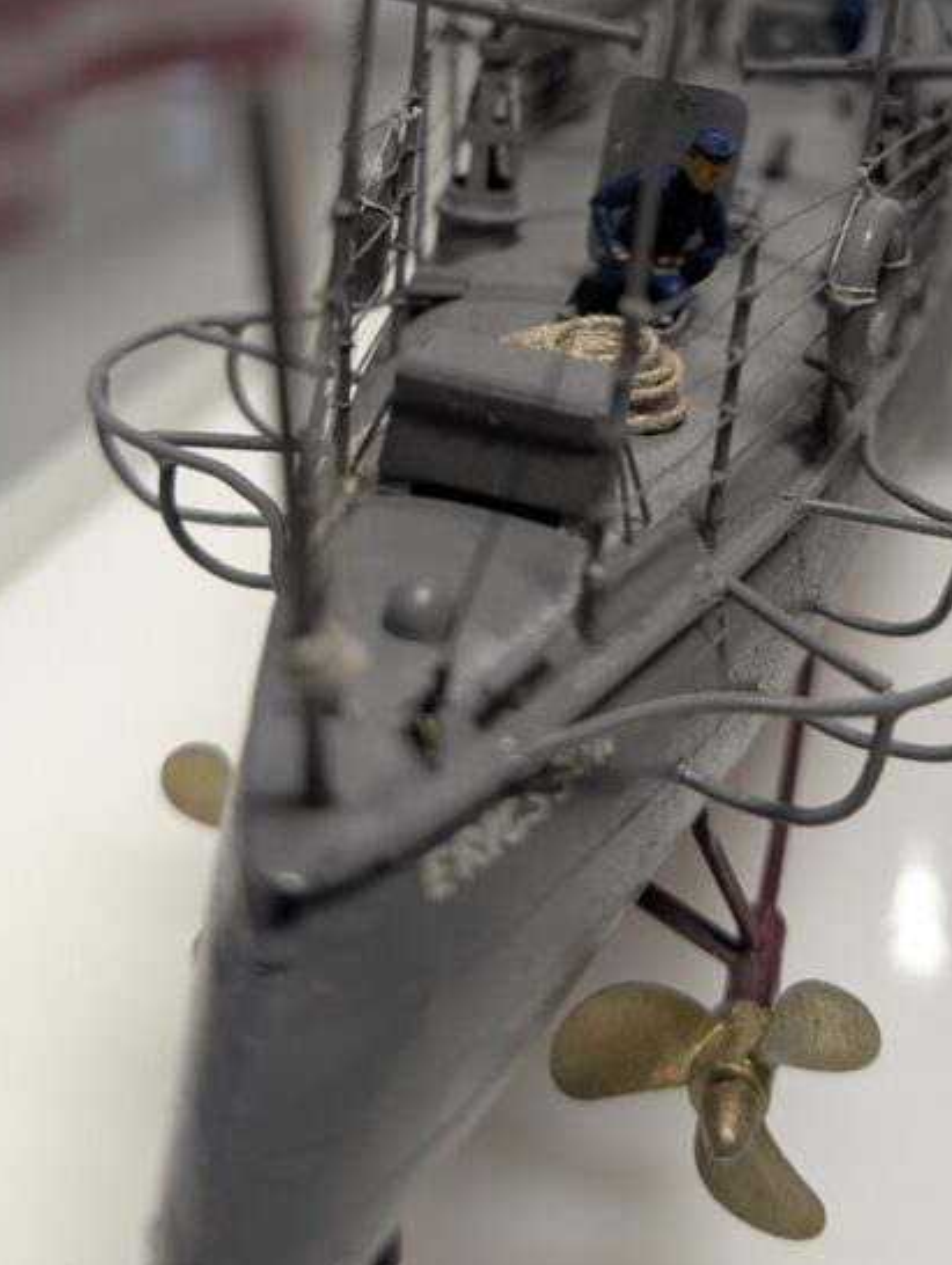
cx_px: 569
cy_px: 276
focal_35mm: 45
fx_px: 1646
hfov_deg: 32.2
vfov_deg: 40.5
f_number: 1.68
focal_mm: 6.9
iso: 43
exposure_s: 1/89.9
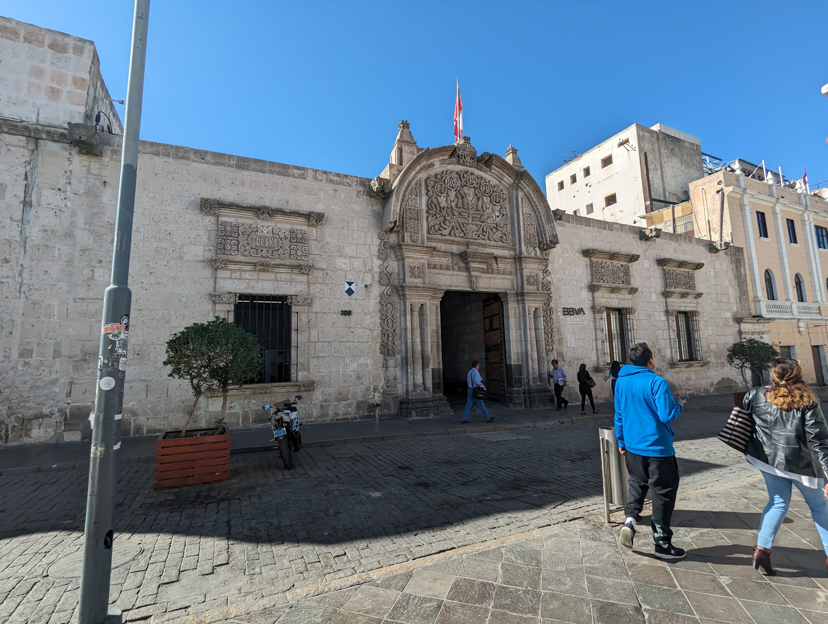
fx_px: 383
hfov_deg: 94.4
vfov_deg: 78.2
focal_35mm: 16
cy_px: 312
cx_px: 414
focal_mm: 2.35
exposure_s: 1/1610
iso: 50
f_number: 2.2
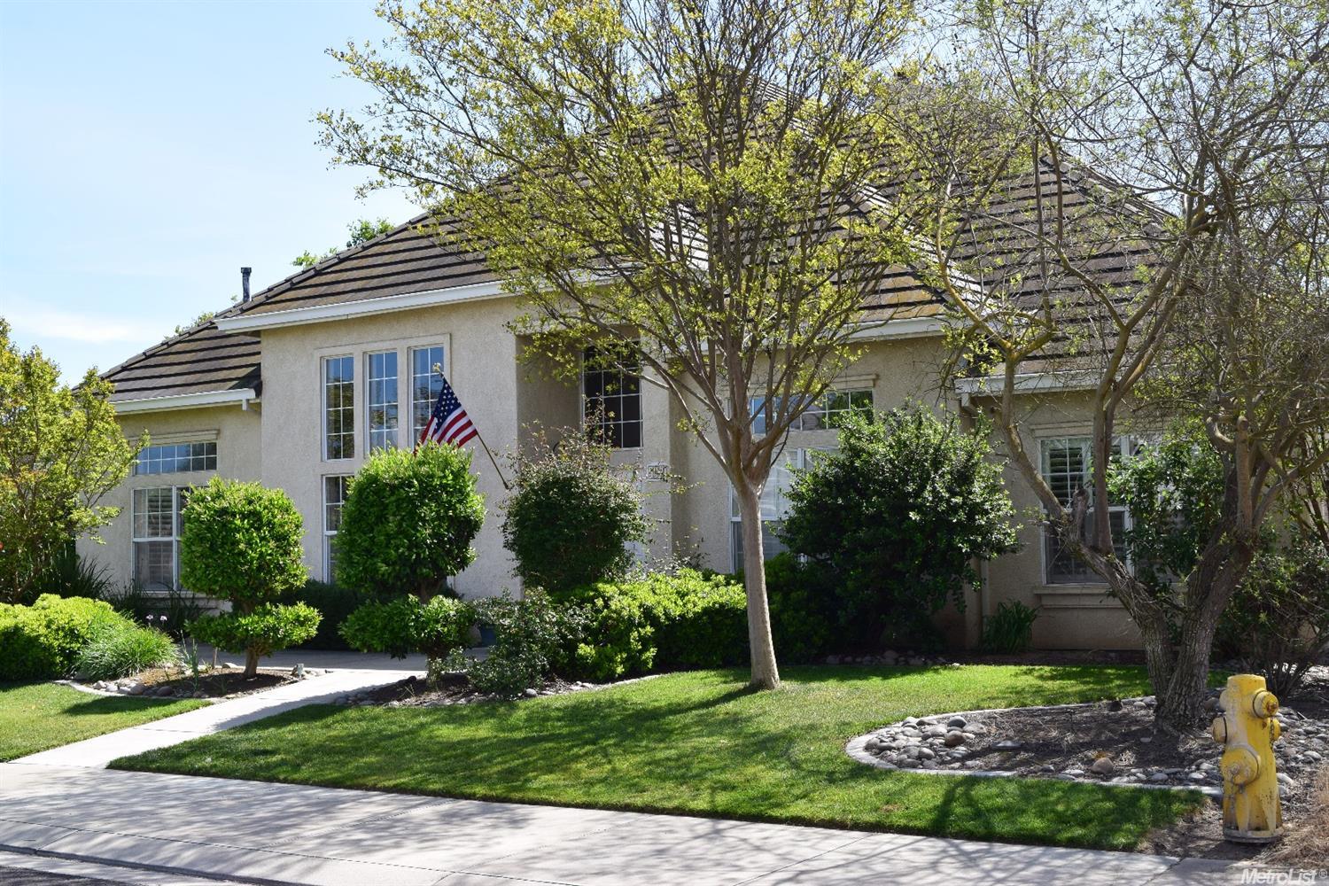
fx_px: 1716
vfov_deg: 28.9
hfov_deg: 42.3
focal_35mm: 46
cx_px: 664
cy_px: 443
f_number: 10
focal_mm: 31
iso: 400
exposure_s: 1/320
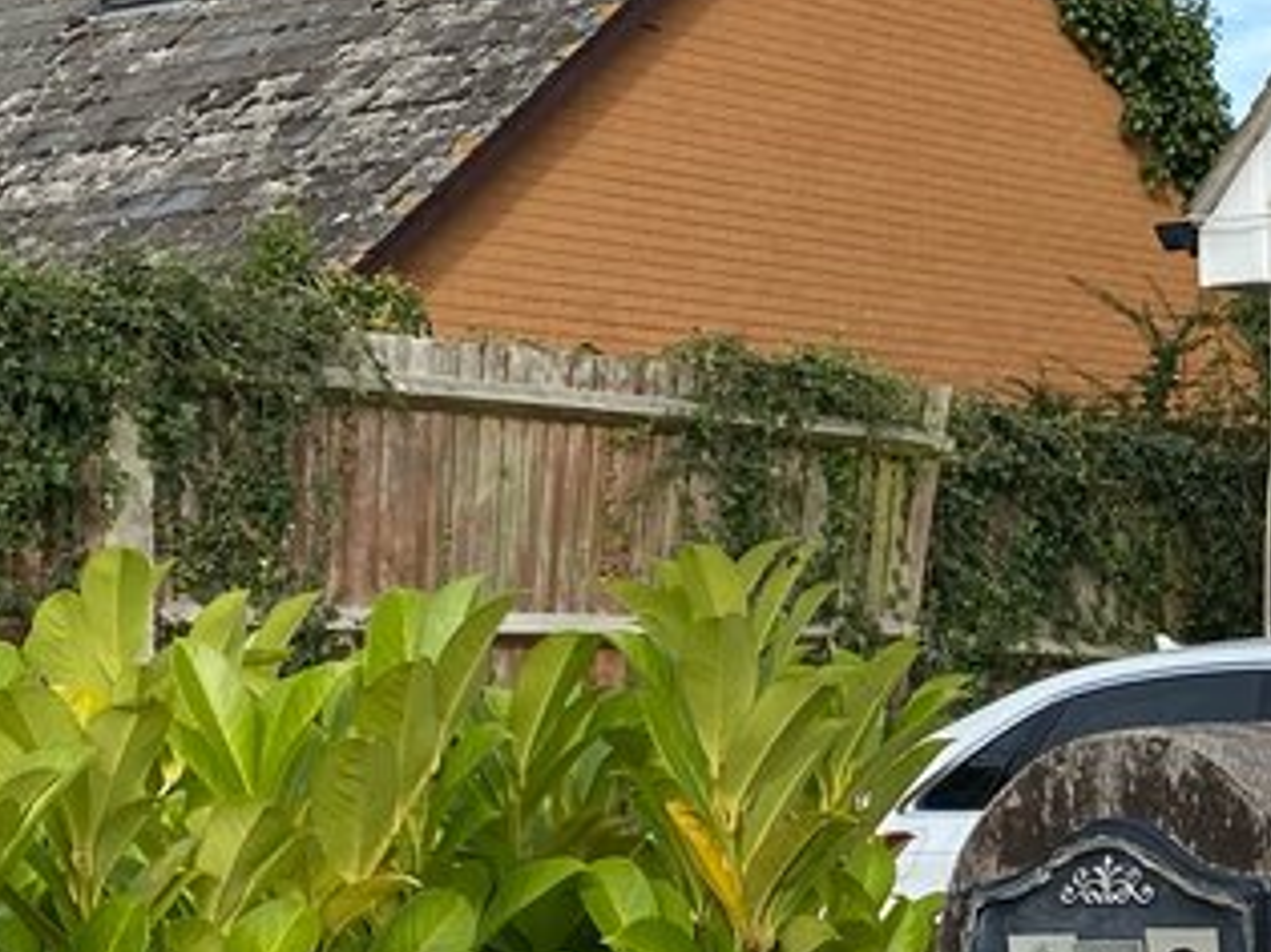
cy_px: 528
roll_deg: +1.2
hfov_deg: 18.5
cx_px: 1630
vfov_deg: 14.9
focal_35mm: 99
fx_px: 3634
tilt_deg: +2.4
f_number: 1.8
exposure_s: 1/2967
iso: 32
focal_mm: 4.25
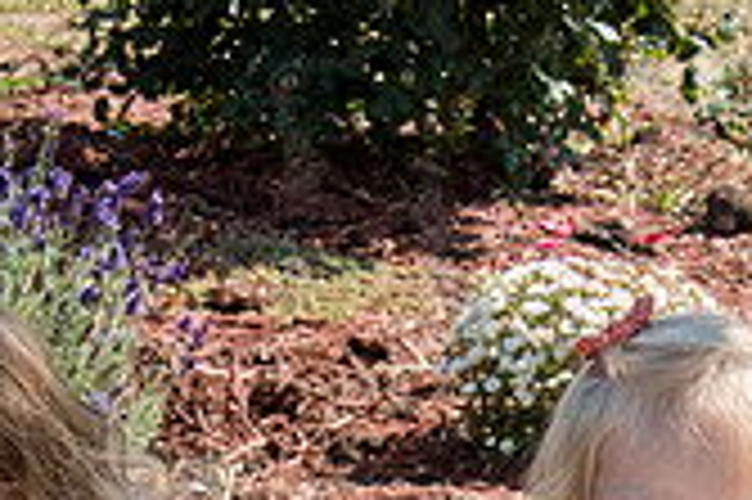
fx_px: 3777
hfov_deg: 11.3
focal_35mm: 181
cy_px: 759
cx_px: 585
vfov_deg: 7.4
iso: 400
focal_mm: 52
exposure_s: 1/320
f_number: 11
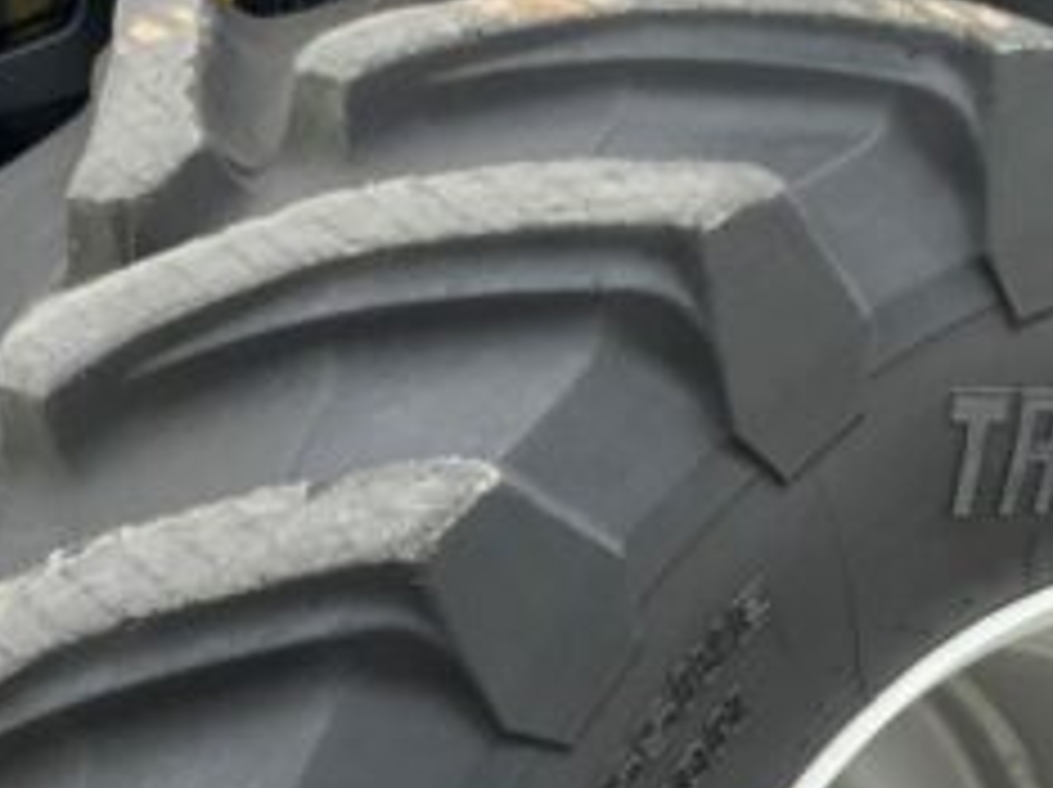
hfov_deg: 15.5
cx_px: 806
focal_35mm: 127
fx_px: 3859
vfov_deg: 11.2
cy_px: 1135
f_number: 1.8
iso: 40
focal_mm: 3
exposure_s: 1/122
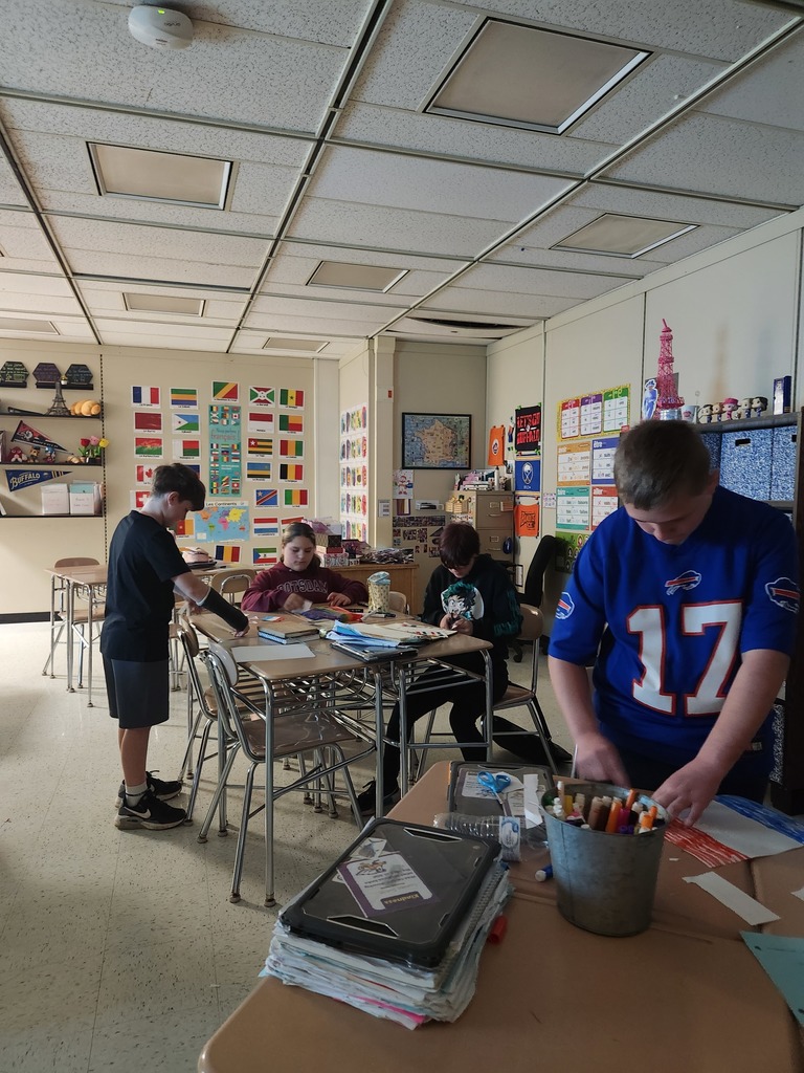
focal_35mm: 23
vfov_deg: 73.9
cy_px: 536
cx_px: 402
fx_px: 712
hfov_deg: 58.9
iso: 640
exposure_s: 1/25.7
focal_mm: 5.4
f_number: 1.8
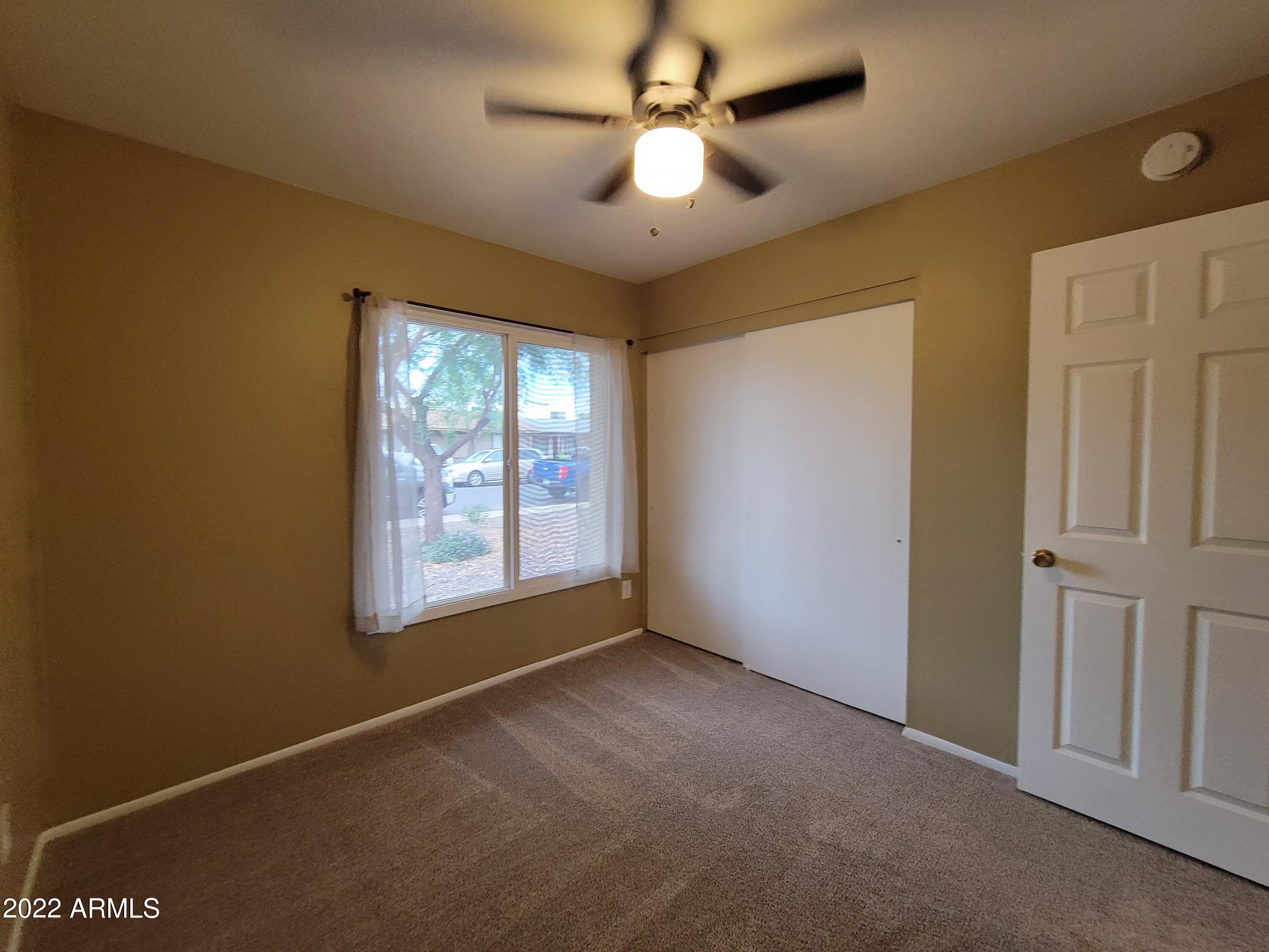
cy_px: 476
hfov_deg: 106.2
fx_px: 477
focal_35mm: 13
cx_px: 634
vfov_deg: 89.9
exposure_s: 1/60
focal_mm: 2.2
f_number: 2.2
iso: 400
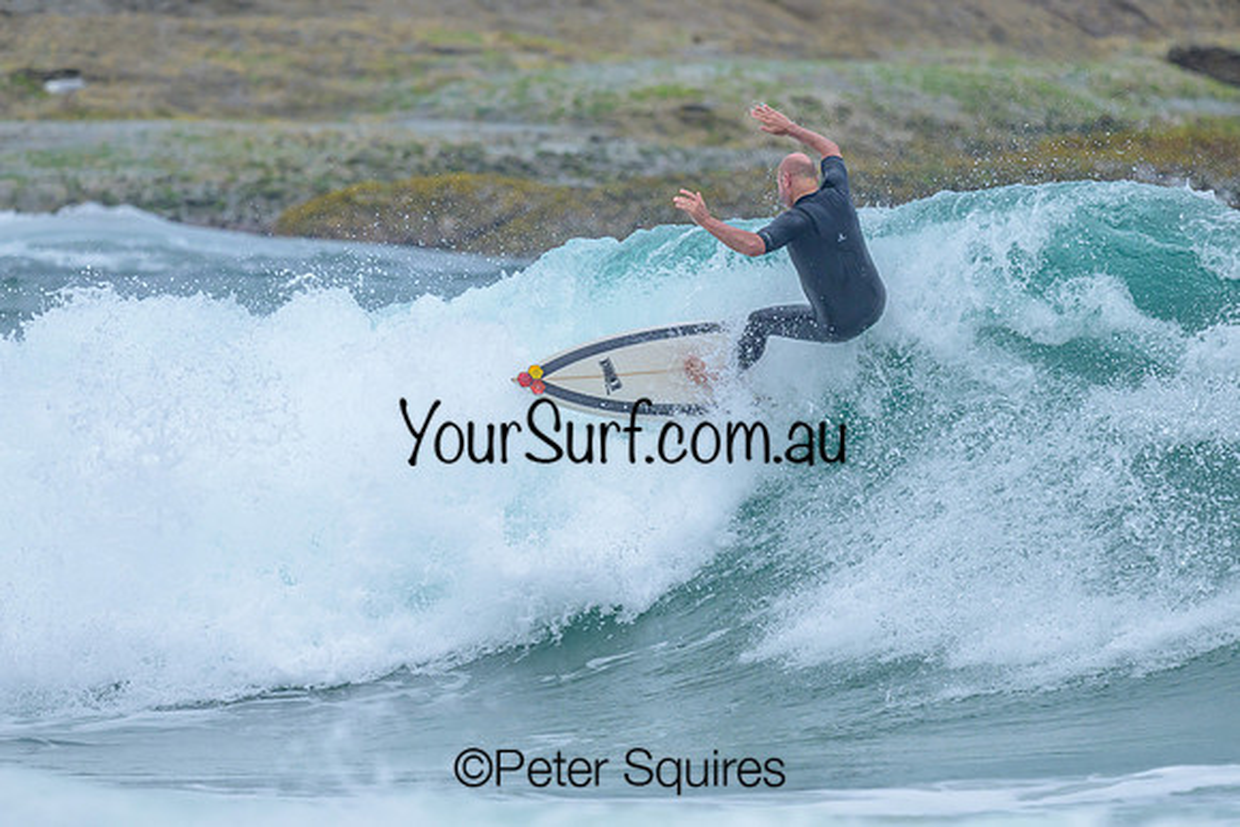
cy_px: 382
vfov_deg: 1.3
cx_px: 688
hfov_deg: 1.9
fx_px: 37883
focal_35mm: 1100
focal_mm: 800
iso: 560
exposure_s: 1/3200
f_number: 6.3
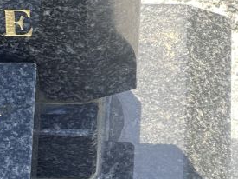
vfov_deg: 6.3
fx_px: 1601
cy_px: 206
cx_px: -158
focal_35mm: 233
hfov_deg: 8.3
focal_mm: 7.5
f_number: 2.2
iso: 20
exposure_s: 1/112
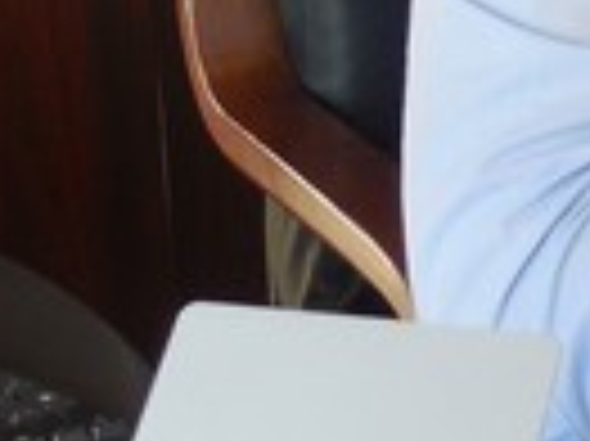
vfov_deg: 11.1
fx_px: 2129
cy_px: -324
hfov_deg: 14.5
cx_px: 950
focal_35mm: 125
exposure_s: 1/100
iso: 125
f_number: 3.4
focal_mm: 6.1
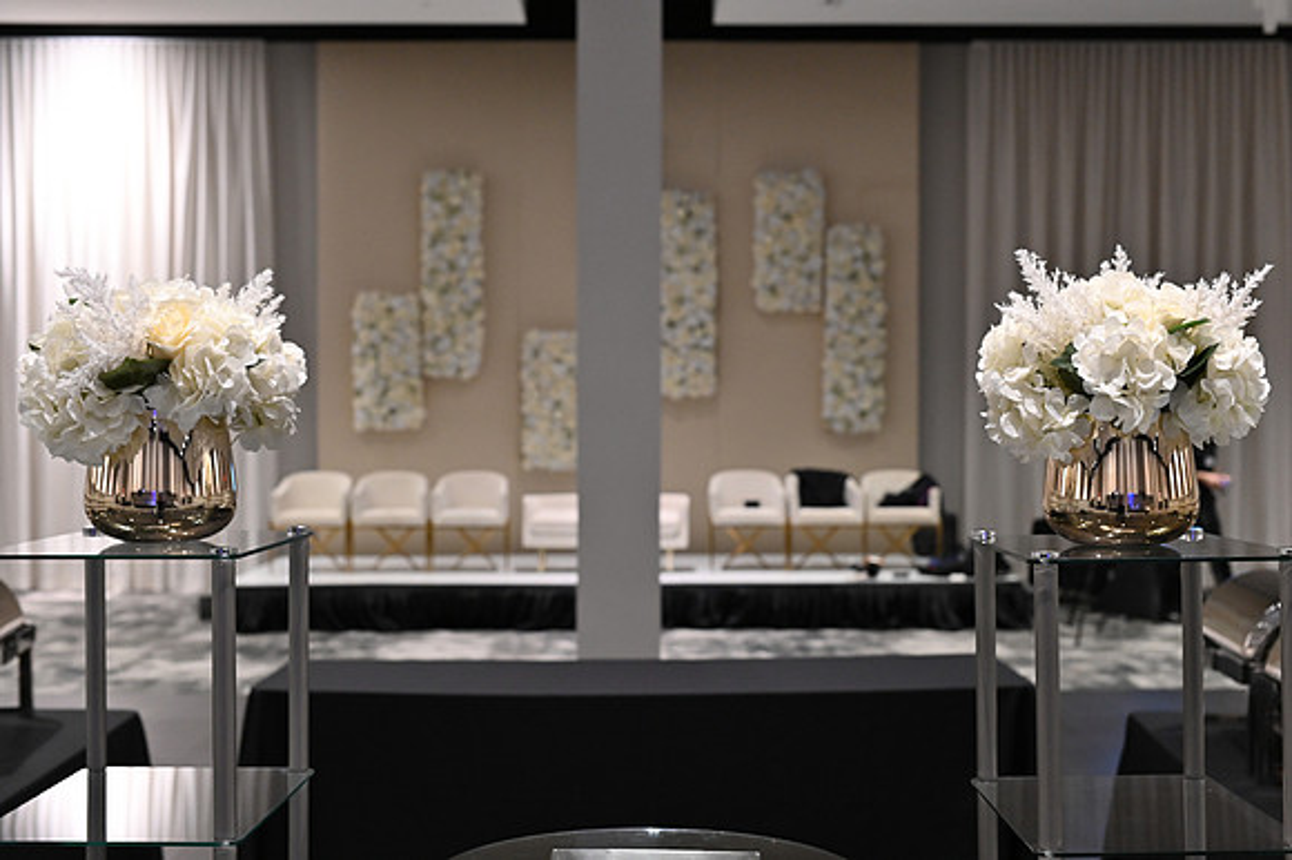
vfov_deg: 27.0
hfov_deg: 39.6
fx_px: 1793
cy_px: 430
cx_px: 646
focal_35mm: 50
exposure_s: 1/125
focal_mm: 50
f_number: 5
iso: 3200
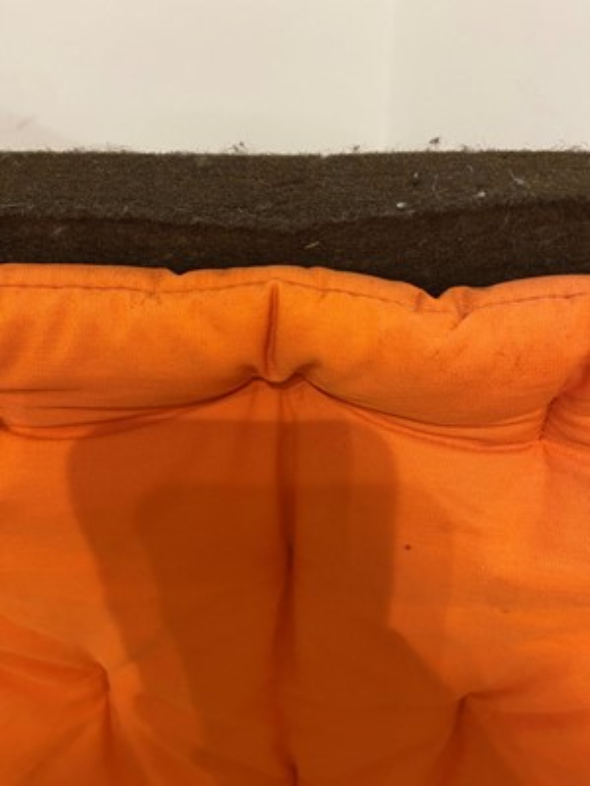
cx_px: 295
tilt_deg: -38.3
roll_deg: +1.4
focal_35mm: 26
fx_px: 591
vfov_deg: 67.3
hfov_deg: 53.1
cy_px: 393
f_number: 1.8
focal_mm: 4.25
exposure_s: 1/50
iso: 200
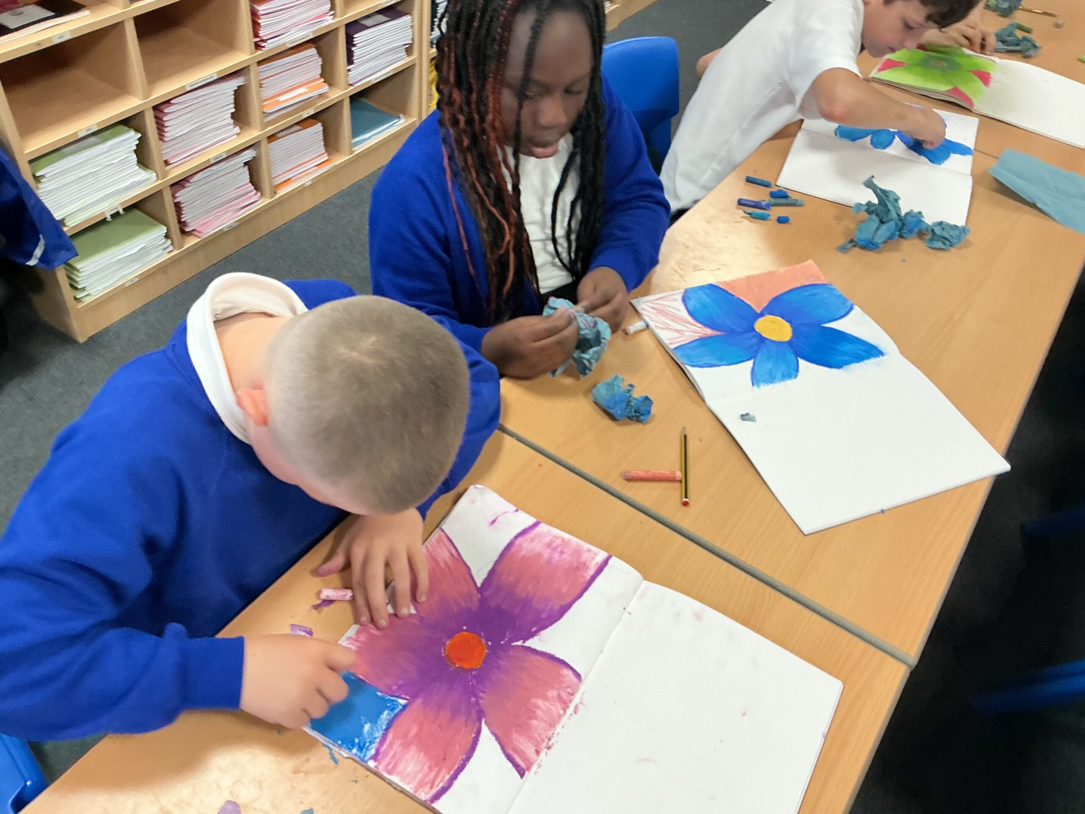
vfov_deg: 48.2
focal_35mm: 29
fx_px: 909
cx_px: 542
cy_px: 407
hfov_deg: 61.7
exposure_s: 1/60
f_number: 1.8
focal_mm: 3
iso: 100
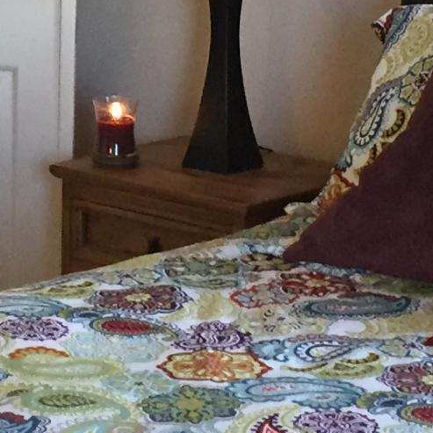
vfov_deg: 11.1
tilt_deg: -7.6
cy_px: -34
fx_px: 2208
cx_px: -39
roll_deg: -0.1
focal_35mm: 156
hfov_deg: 11.1
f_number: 2.2
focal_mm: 4.15
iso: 125
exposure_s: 1/30
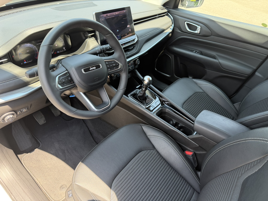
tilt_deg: -40.0
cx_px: 134
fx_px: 186
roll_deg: -10.1
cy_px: 100
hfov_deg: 71.6
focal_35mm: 24
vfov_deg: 56.8
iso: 125
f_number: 1.78
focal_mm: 6.76
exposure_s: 1/209
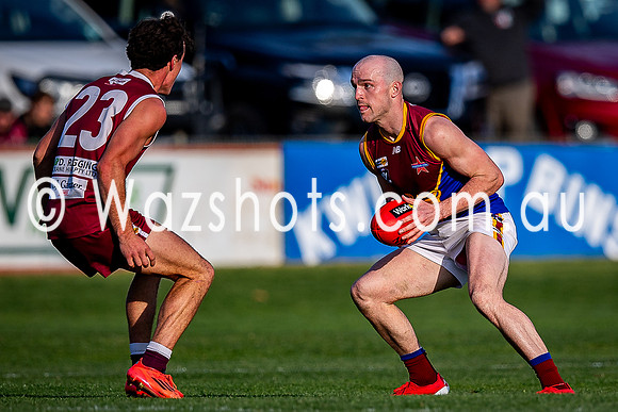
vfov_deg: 1.1
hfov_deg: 1.7
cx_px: 473
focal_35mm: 1198
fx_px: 20563
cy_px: 205
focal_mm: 500
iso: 140
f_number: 4
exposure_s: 1/1600
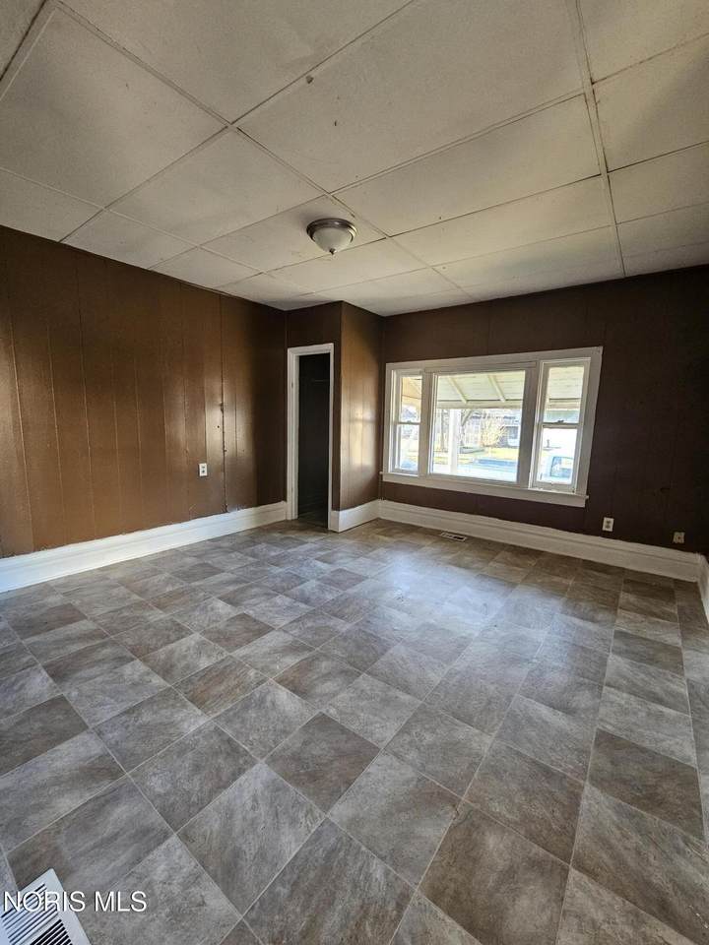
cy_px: 472
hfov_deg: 89.9
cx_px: 354
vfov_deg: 106.2
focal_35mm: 13
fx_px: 355
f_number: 2.2
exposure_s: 1/40
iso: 320
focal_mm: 2.2
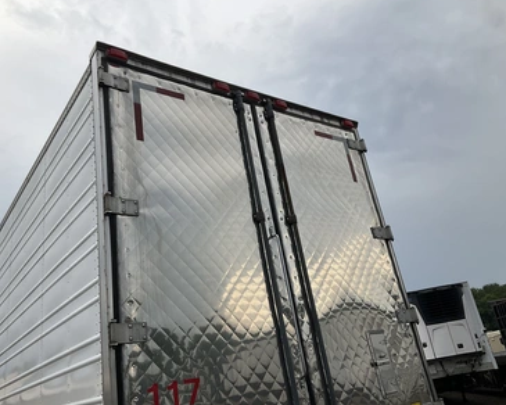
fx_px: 464
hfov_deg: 57.1
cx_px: 233
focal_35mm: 31
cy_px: 198
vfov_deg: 47.1
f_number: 1.8
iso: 25
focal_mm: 3
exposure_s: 1/691
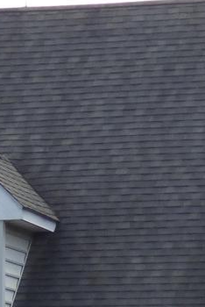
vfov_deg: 4.5
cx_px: -25
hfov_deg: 3.0
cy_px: 454
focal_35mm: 456
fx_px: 3887
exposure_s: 1/250
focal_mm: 12.7
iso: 100
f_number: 4.3
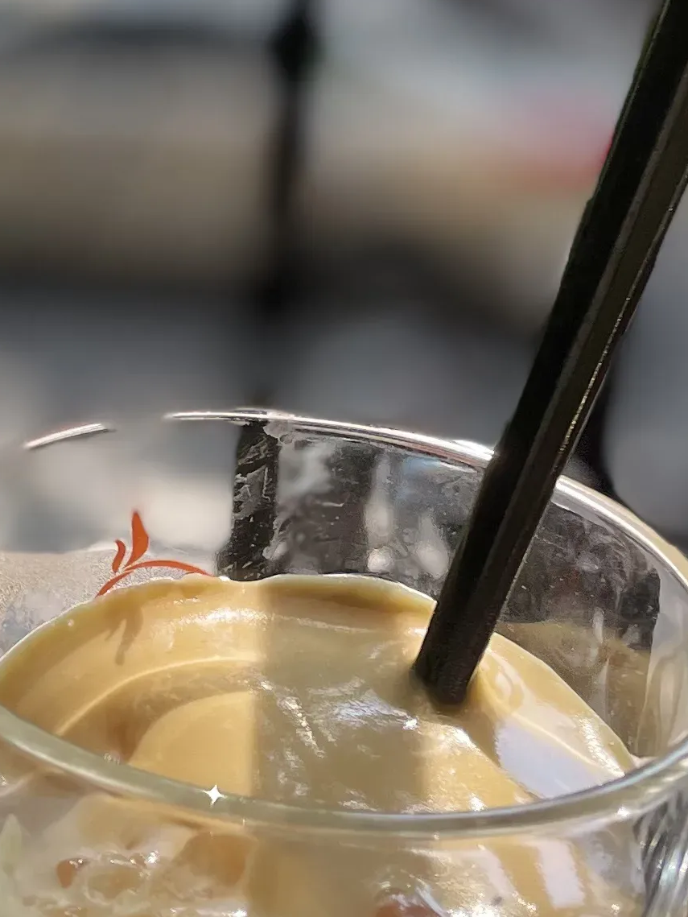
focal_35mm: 92
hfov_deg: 15.0
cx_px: -307
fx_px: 2437
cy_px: 337
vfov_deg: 21.3
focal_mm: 4.2
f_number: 1.6
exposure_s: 1/955
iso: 50
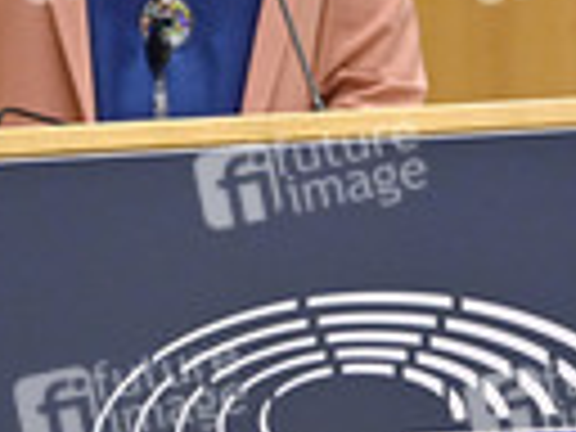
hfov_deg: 1.0
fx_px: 33795
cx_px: 191
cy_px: 63
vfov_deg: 0.7
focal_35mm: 2031
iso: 4000
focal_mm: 600
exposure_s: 1/500
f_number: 6.3
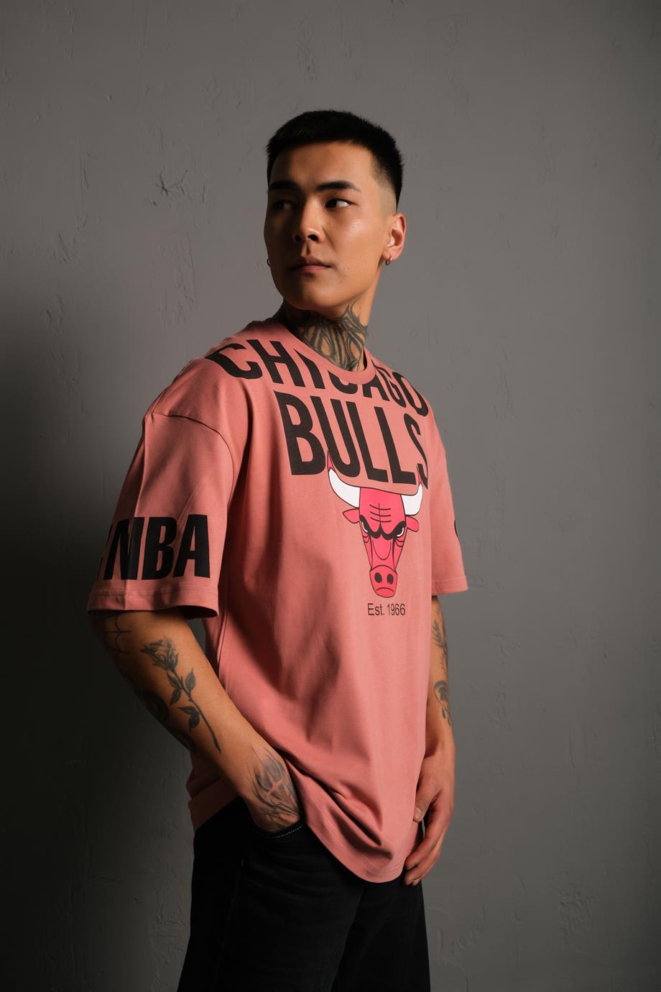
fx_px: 909
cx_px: 330
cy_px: 496
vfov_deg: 57.2
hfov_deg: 40.0
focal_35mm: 33
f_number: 5
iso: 160
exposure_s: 1/160
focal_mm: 22.3
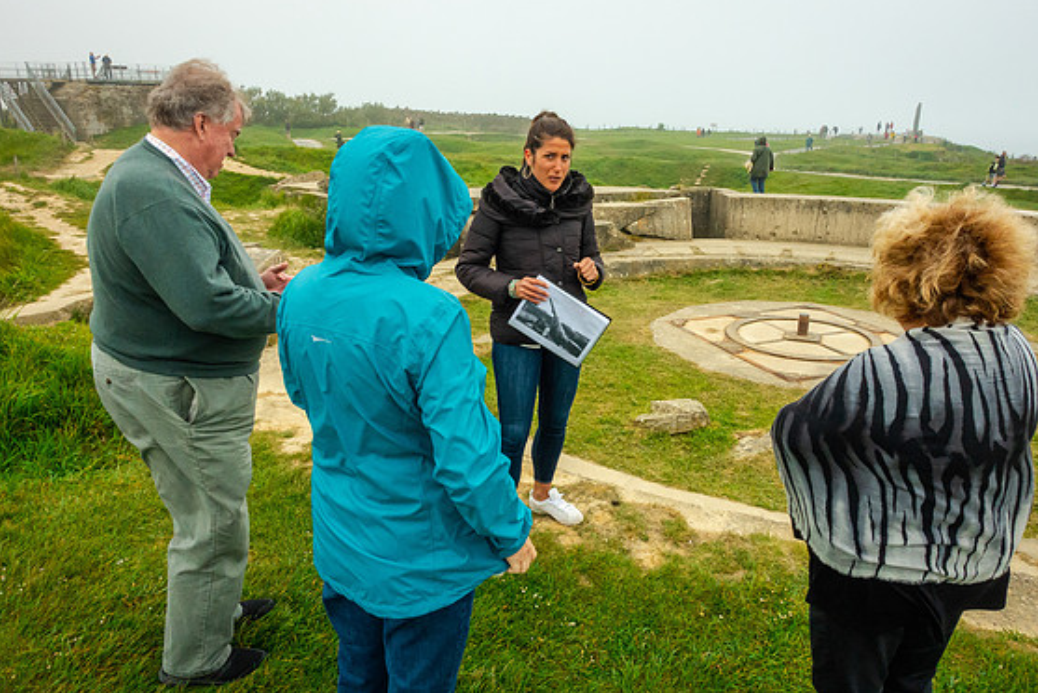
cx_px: 520
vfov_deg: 51.3
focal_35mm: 25
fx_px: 721
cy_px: 334
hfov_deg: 71.5
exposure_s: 1/400
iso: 1000
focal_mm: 8.8
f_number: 7.1
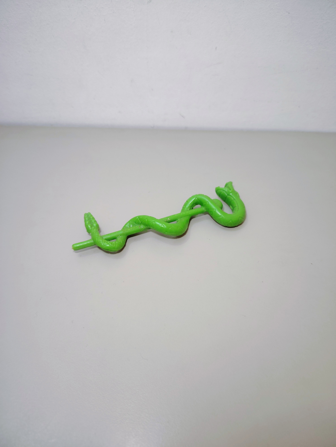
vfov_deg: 71.6
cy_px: 224
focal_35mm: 24
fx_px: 311
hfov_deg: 56.8
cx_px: 168
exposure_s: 1/50
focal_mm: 5.25
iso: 1250
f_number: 1.75
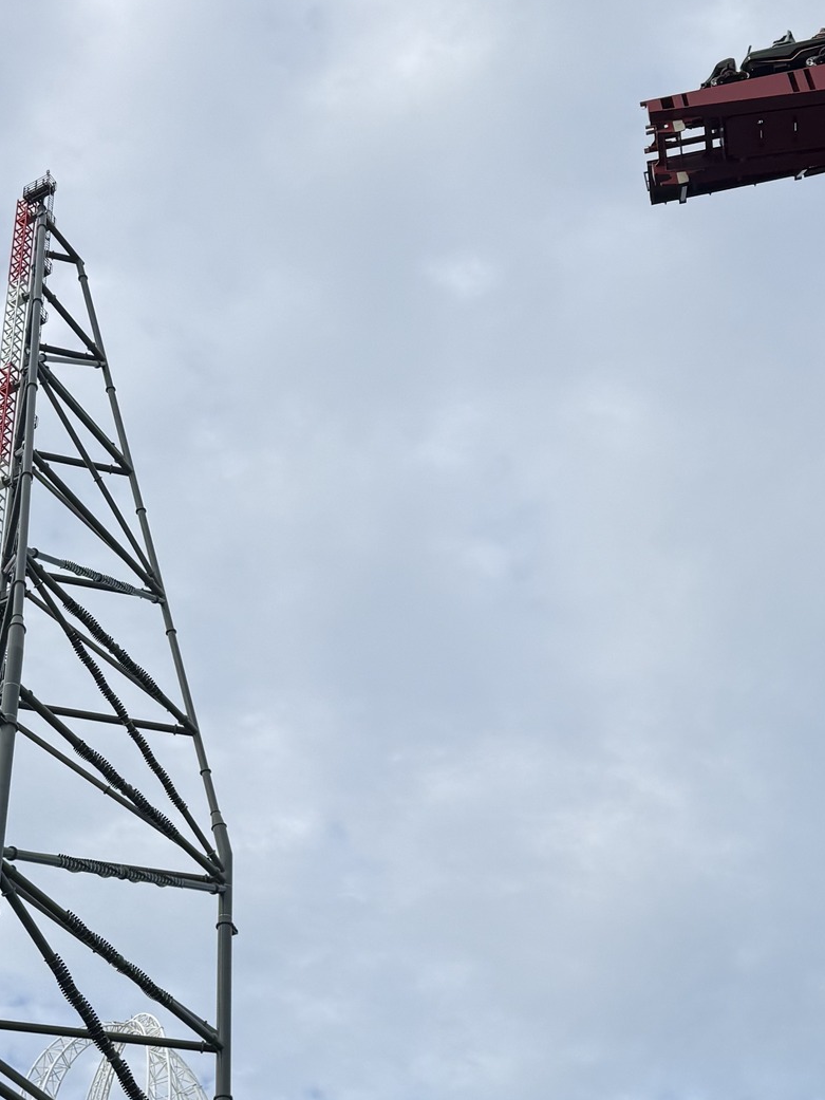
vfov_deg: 32.3
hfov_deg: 24.8
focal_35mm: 59
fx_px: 1874
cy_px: 780
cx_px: 388
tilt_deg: +38.5
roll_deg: +3.0
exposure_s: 1/1653
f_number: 1.78
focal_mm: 6.76
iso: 80
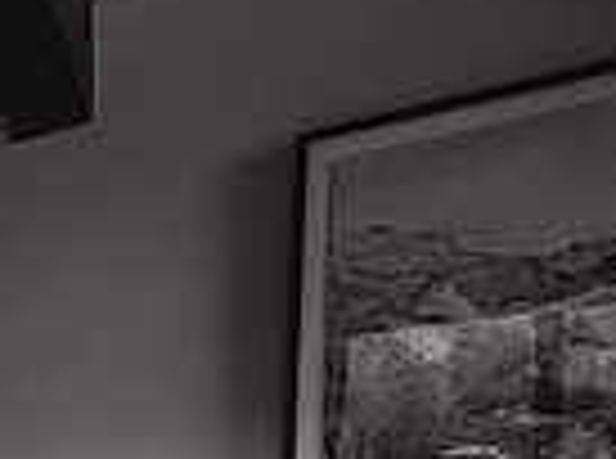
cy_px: 691
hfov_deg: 19.3
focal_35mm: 59
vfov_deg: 20.9
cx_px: -610
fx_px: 1047
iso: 800
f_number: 4
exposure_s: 1/250
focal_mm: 14
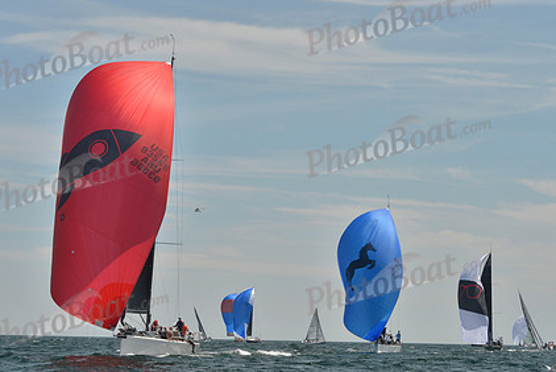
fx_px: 1592
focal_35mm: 103
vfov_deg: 13.3
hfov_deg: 19.8
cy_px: 230
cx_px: 238
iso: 400
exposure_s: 1/800
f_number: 8
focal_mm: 75
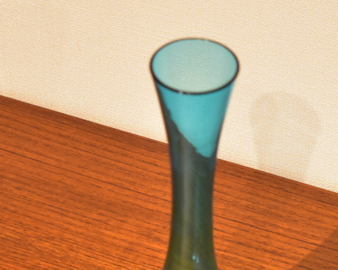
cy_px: 208
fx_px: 1642
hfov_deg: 11.7
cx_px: 193
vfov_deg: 9.4
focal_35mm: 164
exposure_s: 1/50
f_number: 5
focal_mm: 45
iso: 1600
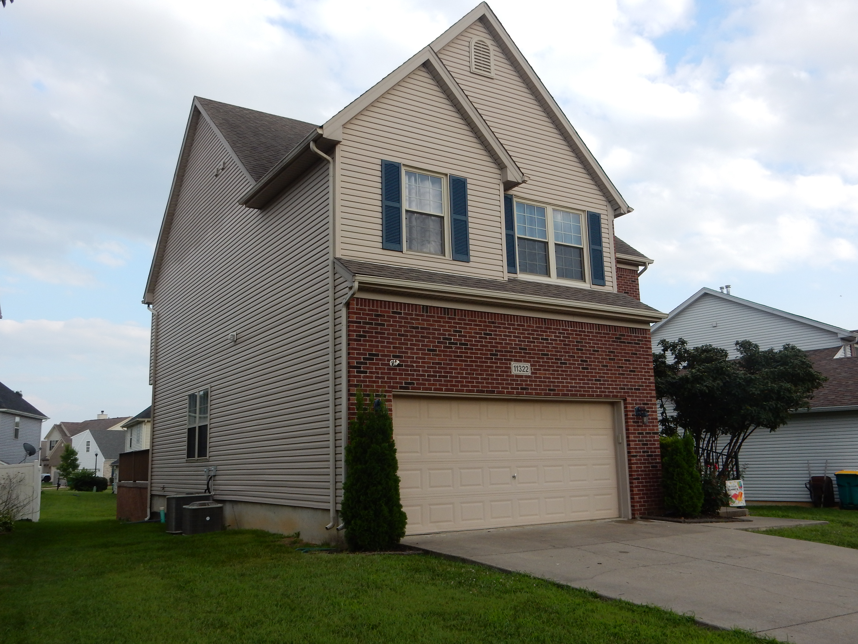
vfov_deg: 46.8
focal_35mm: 30
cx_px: 429
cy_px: 322
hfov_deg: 60.0
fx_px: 744
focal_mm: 5.4
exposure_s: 1/400
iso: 125
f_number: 4
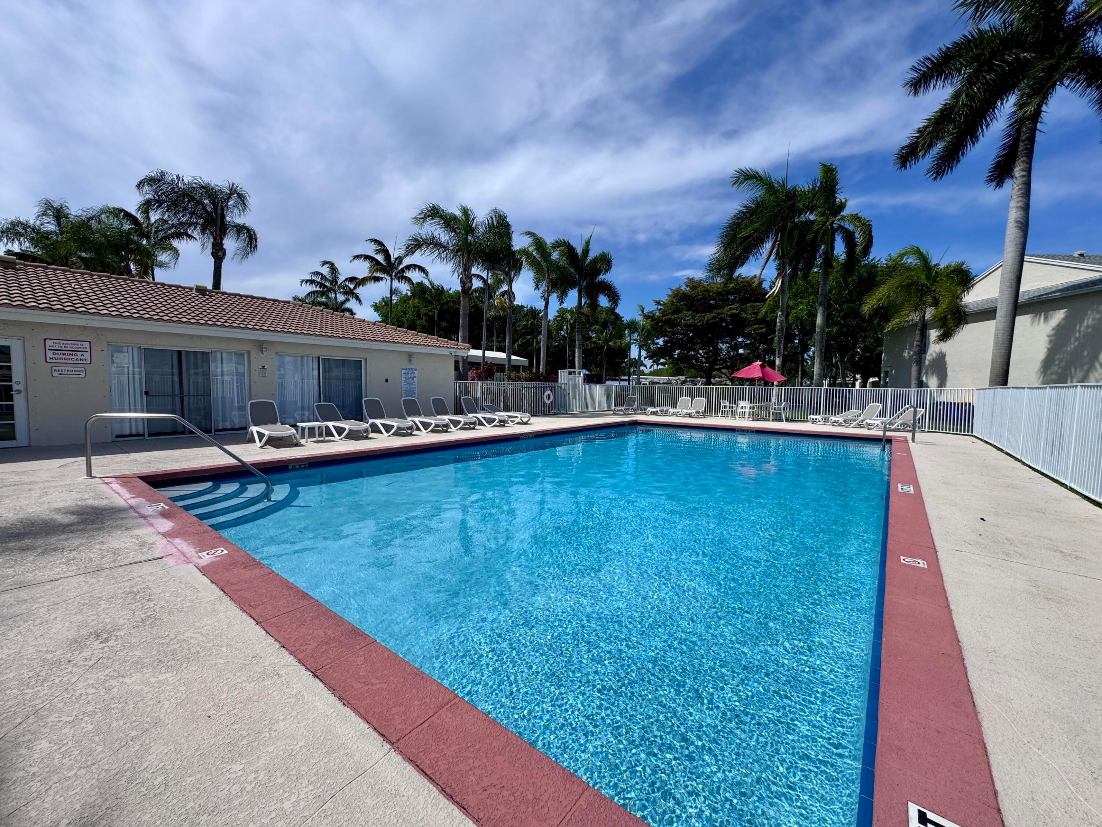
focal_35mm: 14
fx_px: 446
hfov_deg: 102.1
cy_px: 414
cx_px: 551
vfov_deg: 85.7
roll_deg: -1.4
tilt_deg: -4.3
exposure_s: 1/2985
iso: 50
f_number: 2.2
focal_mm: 2.22
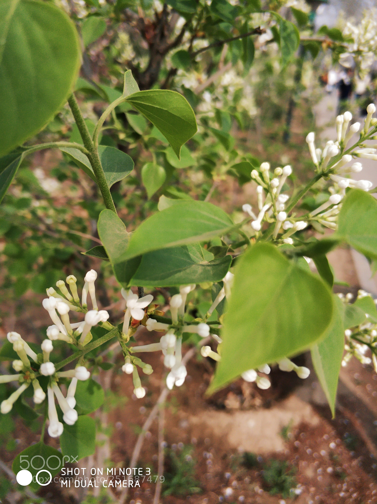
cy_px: 252
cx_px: 188
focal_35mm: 27
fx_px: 393
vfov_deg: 65.4
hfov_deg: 51.3
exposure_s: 1/878
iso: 100
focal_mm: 3.82
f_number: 1.8
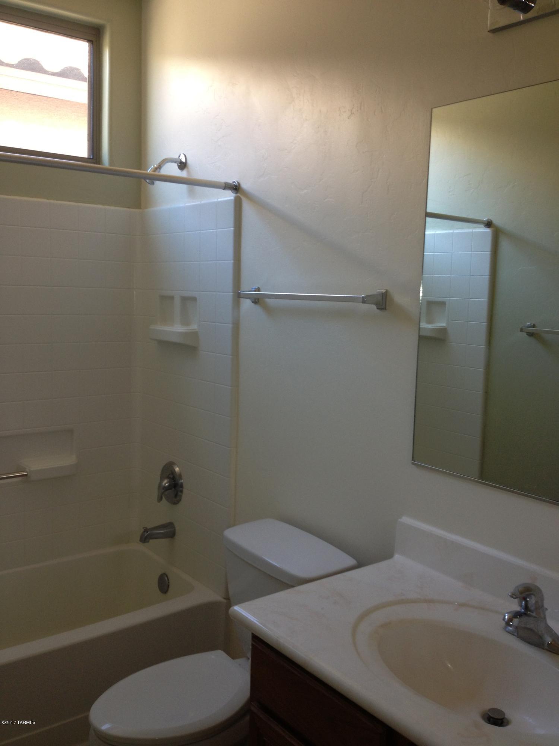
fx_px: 754
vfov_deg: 52.6
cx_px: 280
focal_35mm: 35
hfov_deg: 40.7
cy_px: 373
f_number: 2.4
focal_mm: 4.28
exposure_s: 1/30
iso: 64
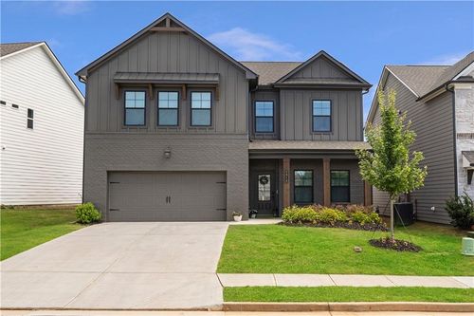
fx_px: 421
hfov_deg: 58.7
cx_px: 237
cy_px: 158
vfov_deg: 41.1
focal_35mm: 32
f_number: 8
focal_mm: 32
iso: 400
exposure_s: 1/500
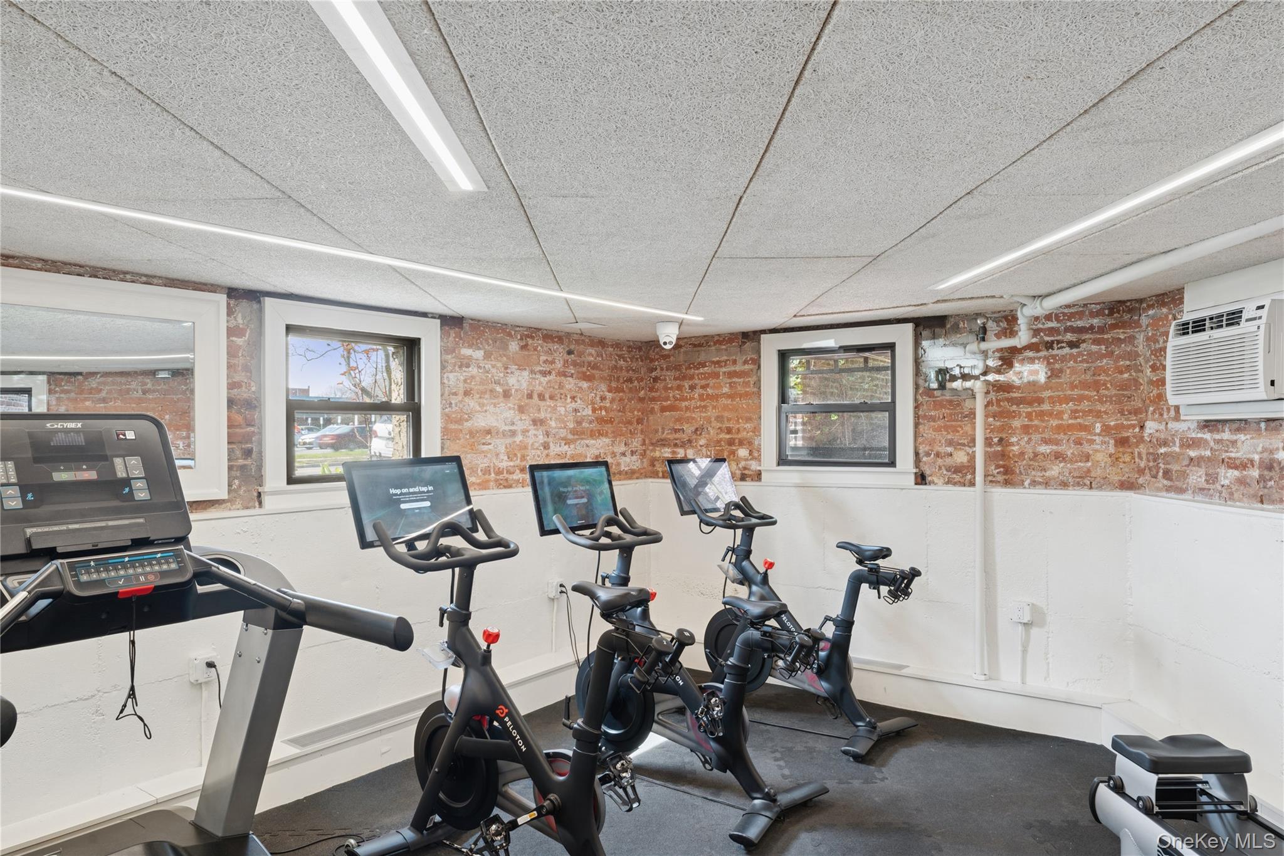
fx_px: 856
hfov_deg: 73.7
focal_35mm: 24
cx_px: 642
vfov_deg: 53.1
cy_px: 428
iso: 100
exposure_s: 1.6
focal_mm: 24
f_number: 11
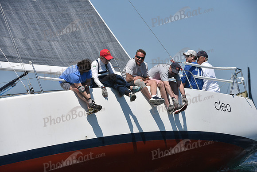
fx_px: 1499
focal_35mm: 210
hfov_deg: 9.8
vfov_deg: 6.5
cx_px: 128
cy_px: 86
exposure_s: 1/1600
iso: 320
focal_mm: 210
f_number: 8
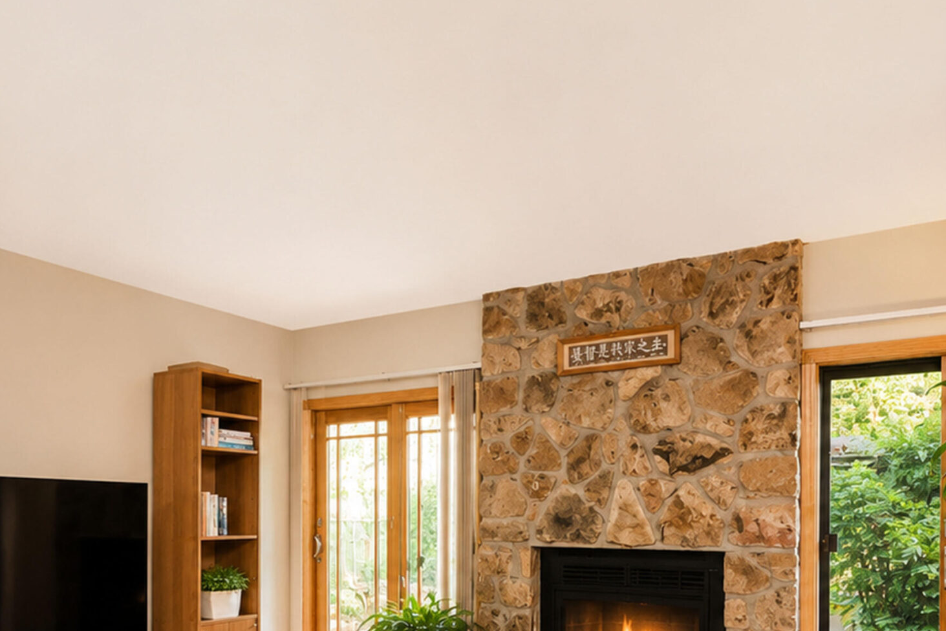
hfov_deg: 65.5
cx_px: 460
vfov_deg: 43.6
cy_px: 529
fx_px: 736
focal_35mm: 28
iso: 64
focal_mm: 16
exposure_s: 1/13
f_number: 4
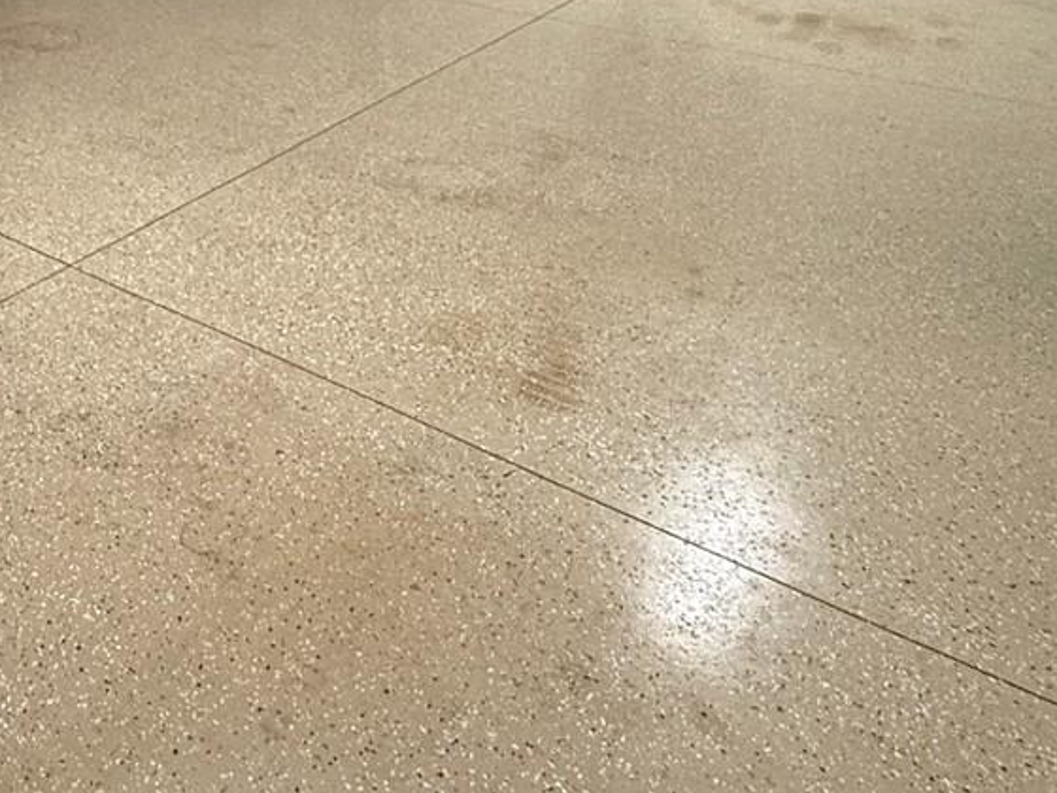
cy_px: -217
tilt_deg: -5.1
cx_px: 92
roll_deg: +1.1
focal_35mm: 40
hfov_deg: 42.6
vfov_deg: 29.5
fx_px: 1221
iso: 400
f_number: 2.2
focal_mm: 2.22
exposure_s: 1/60
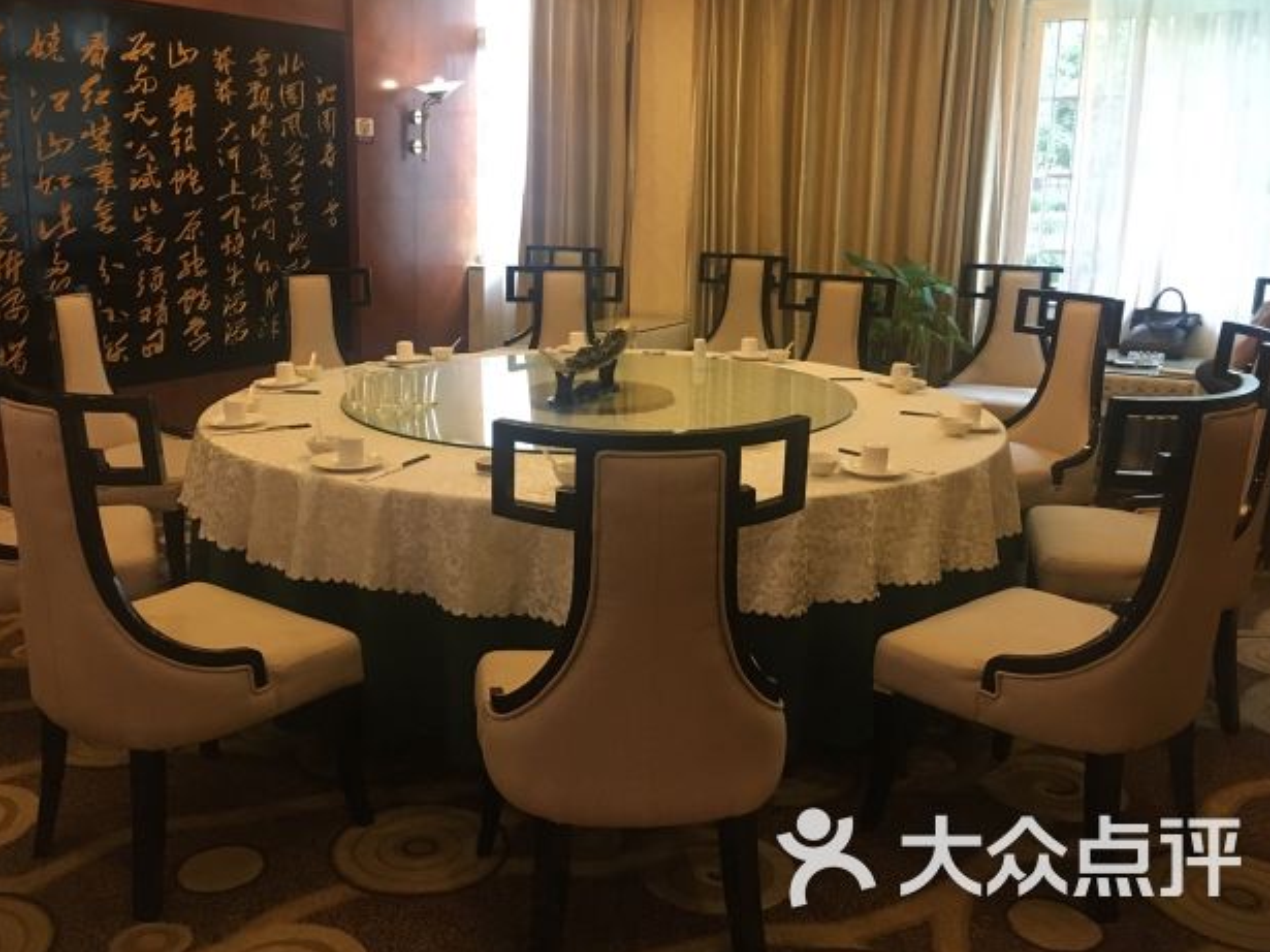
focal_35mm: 33
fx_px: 1210
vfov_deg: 42.9
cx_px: 572
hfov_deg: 55.3
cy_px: 422
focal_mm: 4.15
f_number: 2.2
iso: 200
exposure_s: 1/25
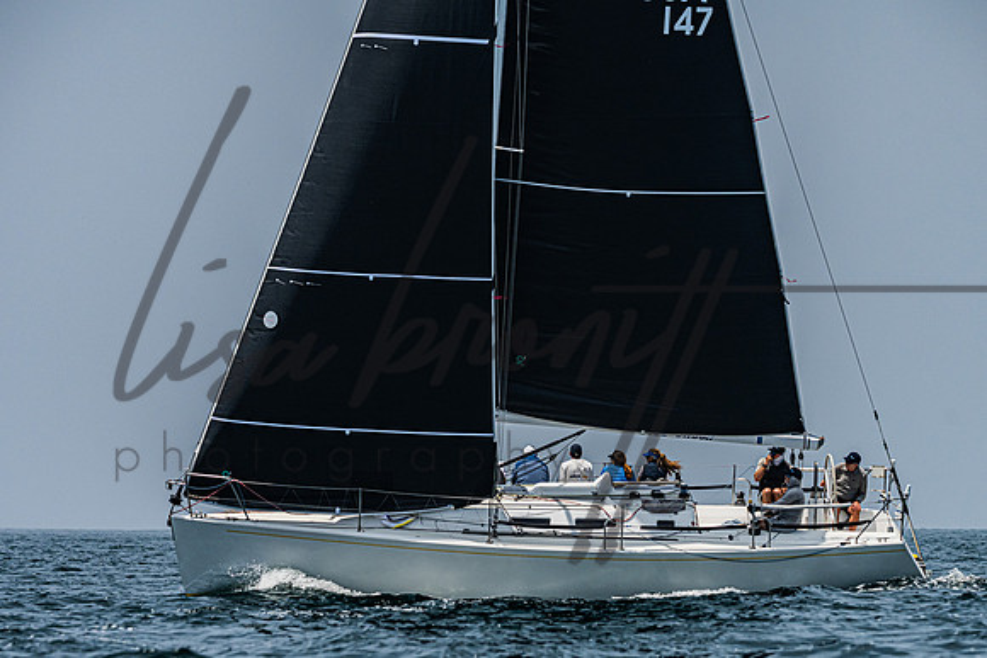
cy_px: 450
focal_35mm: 260
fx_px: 7122
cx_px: 520
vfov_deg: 5.3
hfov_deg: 7.9
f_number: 6.3
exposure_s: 1/5000
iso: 400
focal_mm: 190
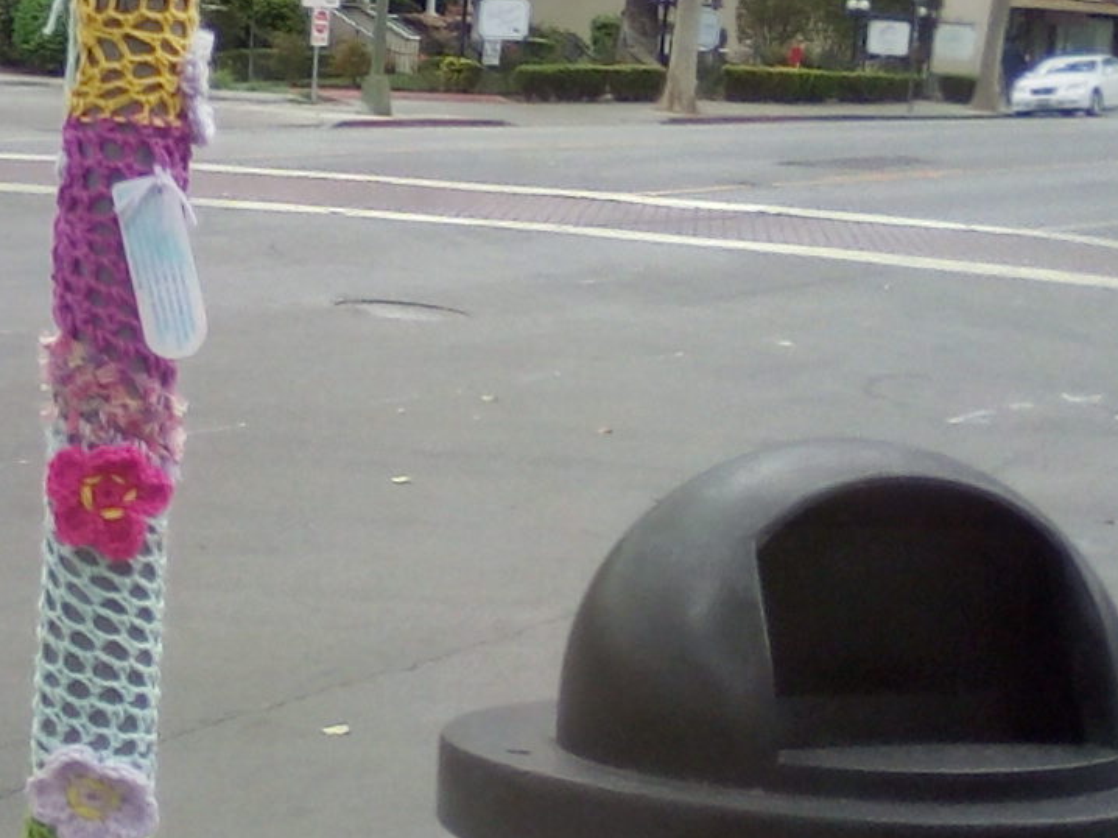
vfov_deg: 18.8
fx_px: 2518
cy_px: 218
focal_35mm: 78
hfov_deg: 24.5
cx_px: 187
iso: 56
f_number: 2.8
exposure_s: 1/493
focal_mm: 2.9
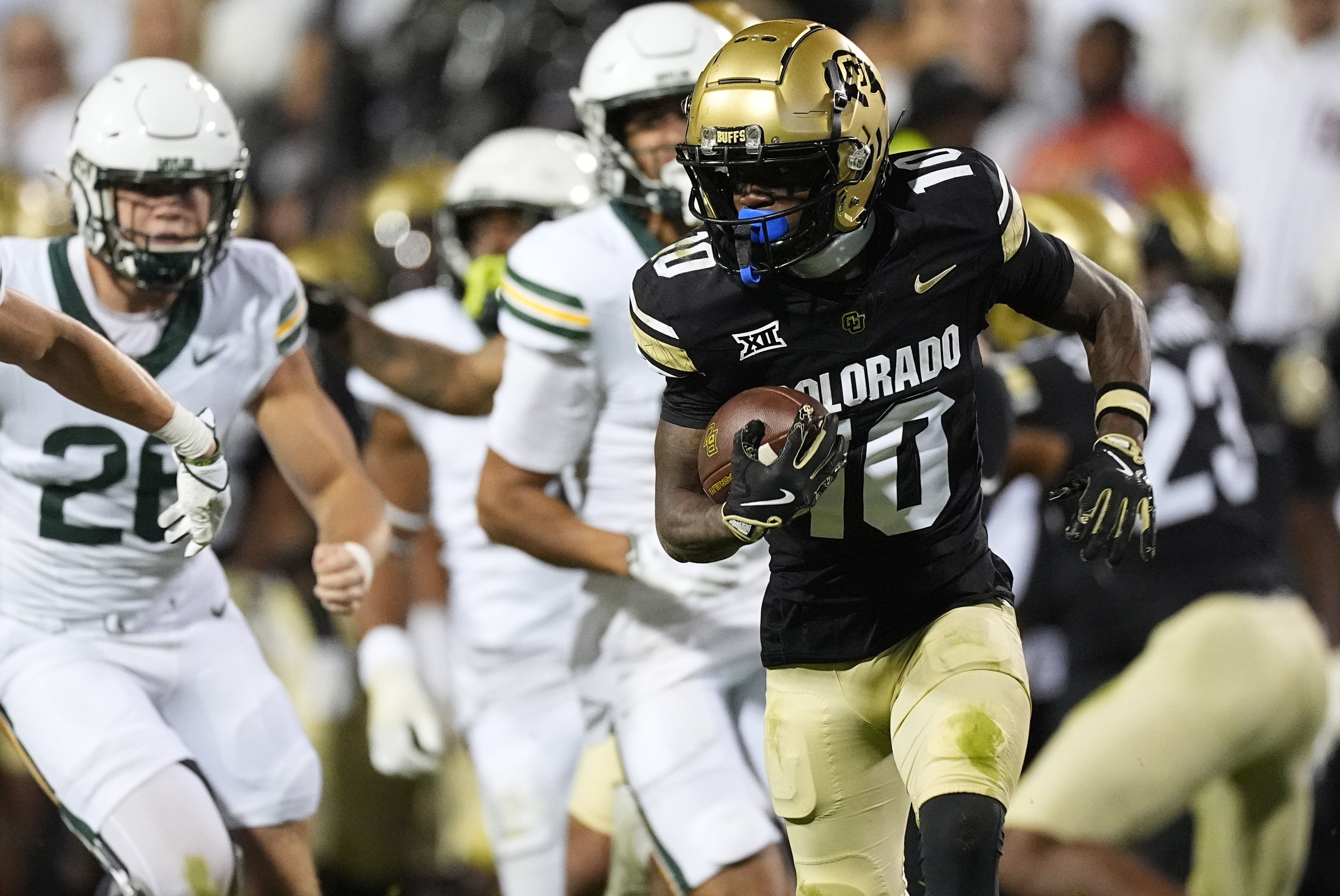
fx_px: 33529
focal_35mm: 900
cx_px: 670
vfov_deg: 1.5
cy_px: 448
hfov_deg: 2.3
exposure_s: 1/1250
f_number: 4
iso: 6400
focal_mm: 600
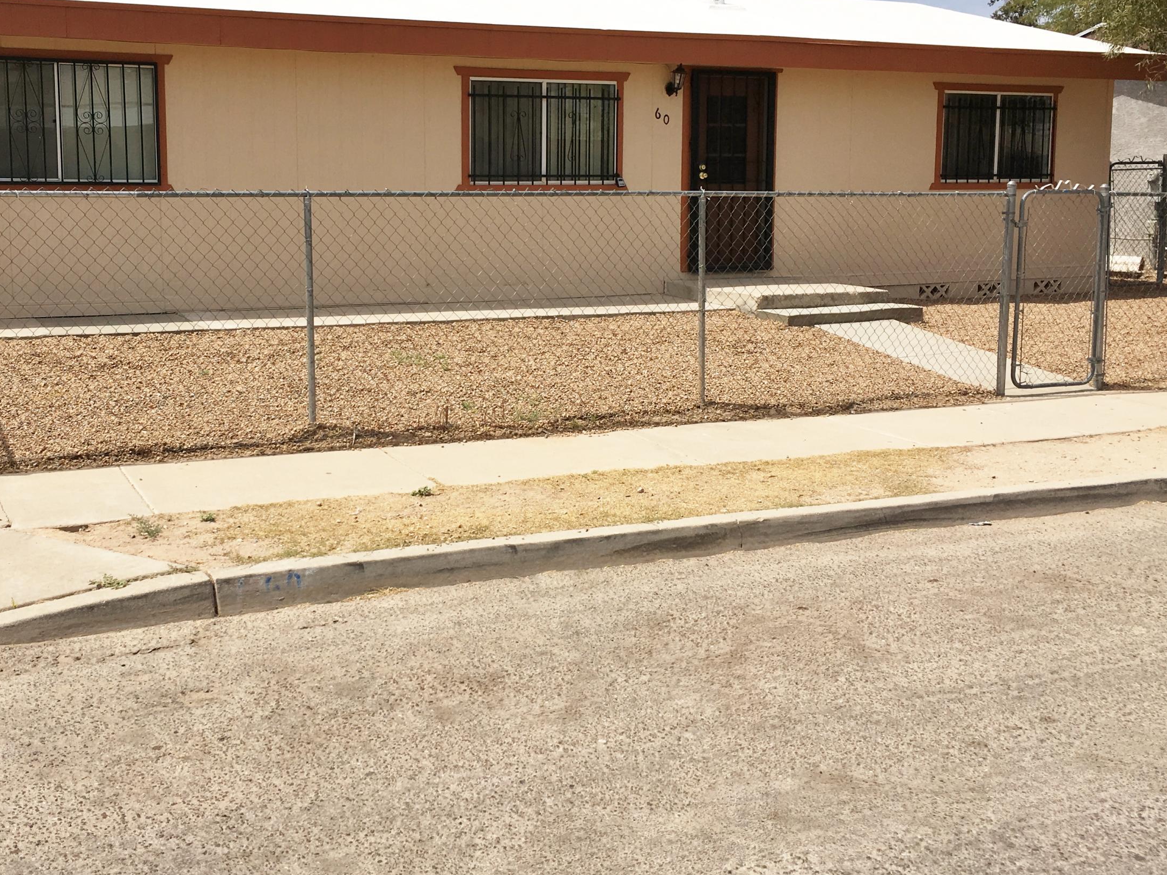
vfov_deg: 35.8
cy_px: 333
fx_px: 1348
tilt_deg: -5.5
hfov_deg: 46.5
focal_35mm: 40
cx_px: 459
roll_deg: -1.4
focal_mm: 4.15
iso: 25
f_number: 2.2
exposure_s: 1/2481
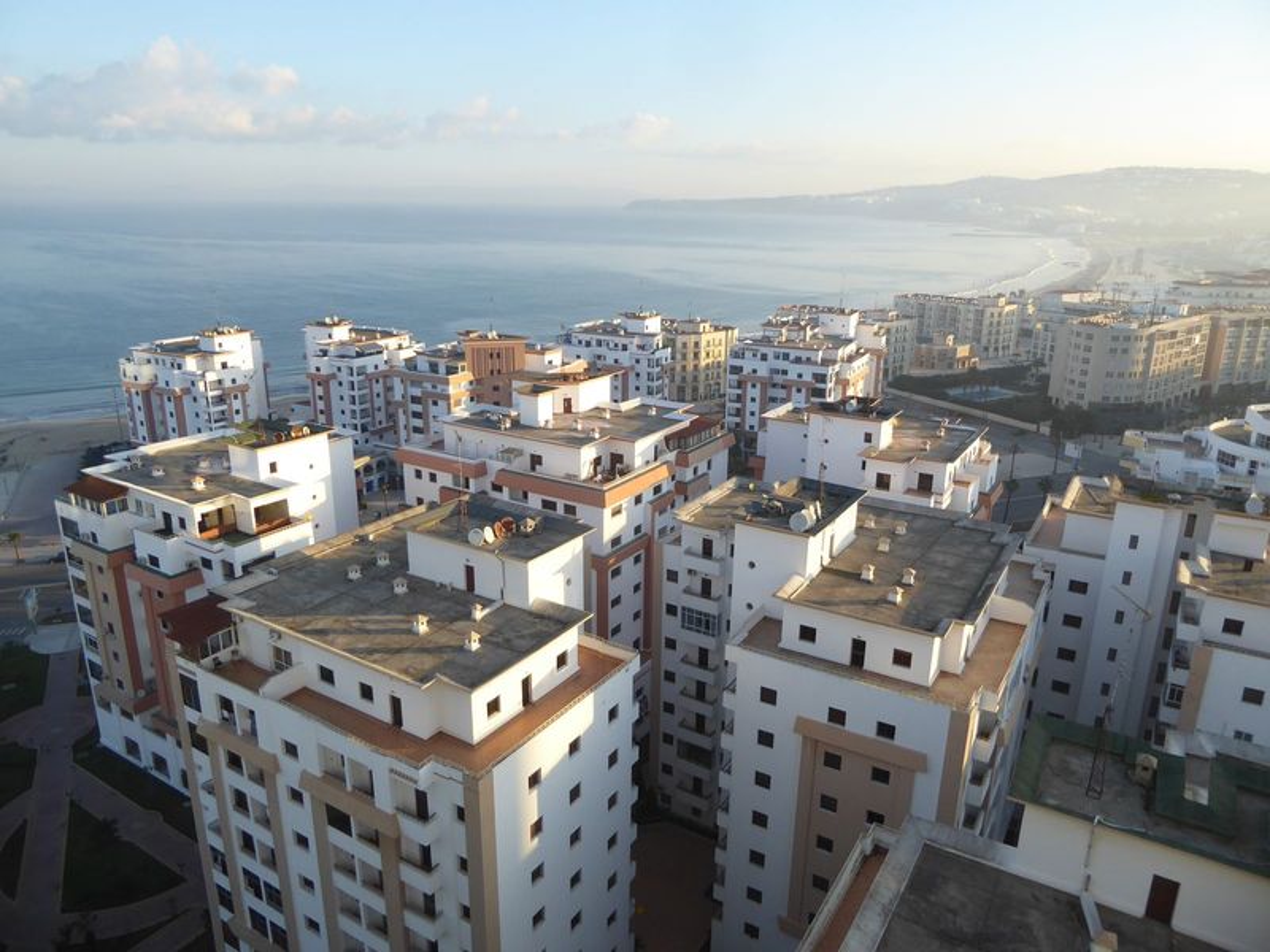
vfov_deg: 54.9
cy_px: 476
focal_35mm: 25
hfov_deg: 69.4
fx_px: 917
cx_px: 635
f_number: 3.3
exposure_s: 1/250
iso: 80
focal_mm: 4.3
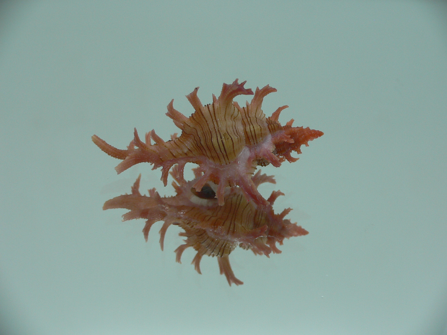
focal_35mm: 35
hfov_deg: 52.6
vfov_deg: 40.7
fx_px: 452
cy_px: 168
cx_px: 224
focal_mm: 4.6
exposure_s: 1/60
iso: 80
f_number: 2.8
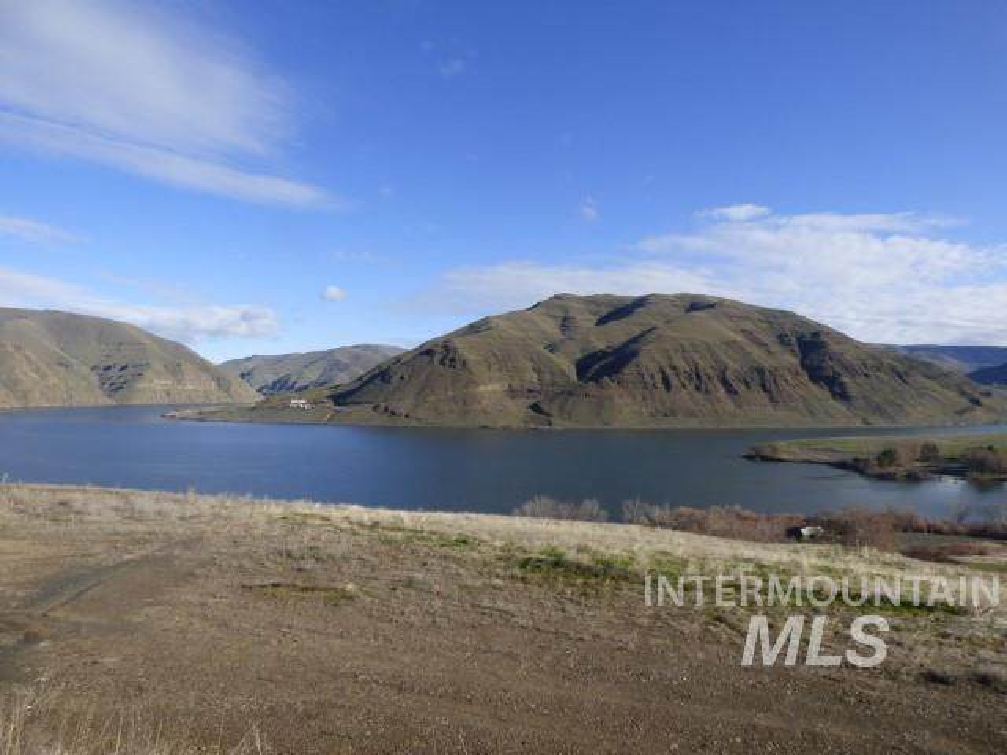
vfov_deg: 66.0
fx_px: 582
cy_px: 378
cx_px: 504
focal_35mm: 20
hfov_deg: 81.7
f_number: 2.8
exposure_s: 1/1600
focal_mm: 3.58
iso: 100
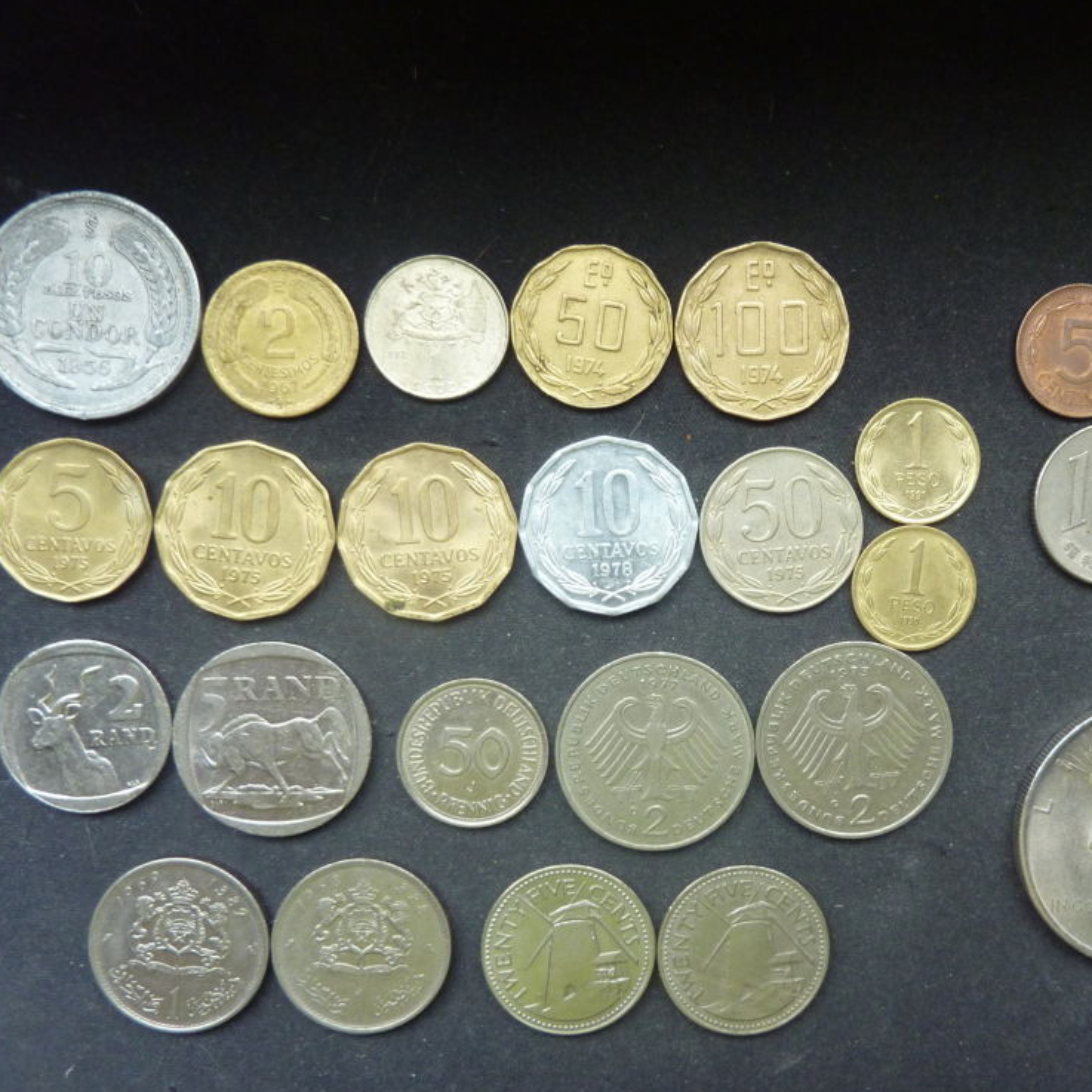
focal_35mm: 30
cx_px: 702
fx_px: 1071
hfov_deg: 53.3
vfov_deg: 54.0
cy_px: 551
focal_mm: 4.1
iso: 200
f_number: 3.3
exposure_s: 1/30
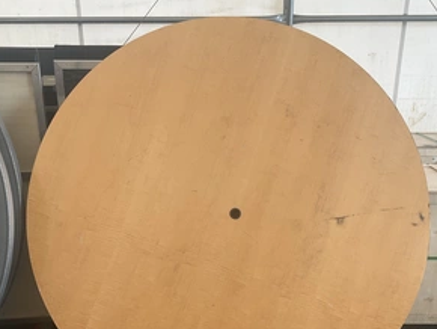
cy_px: 222
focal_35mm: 40
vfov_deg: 35.6
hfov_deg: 46.8
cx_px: 222
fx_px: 505
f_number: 1.8
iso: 25
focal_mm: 3
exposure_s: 1/122
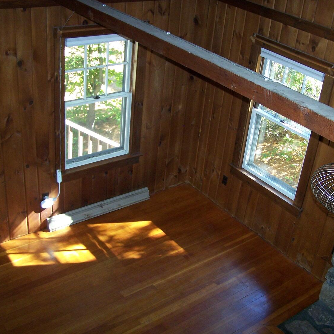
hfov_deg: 37.4
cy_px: 167
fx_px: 491
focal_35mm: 45
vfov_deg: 37.6
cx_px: 198
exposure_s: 1/60
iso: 160
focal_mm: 6.3
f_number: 2.8
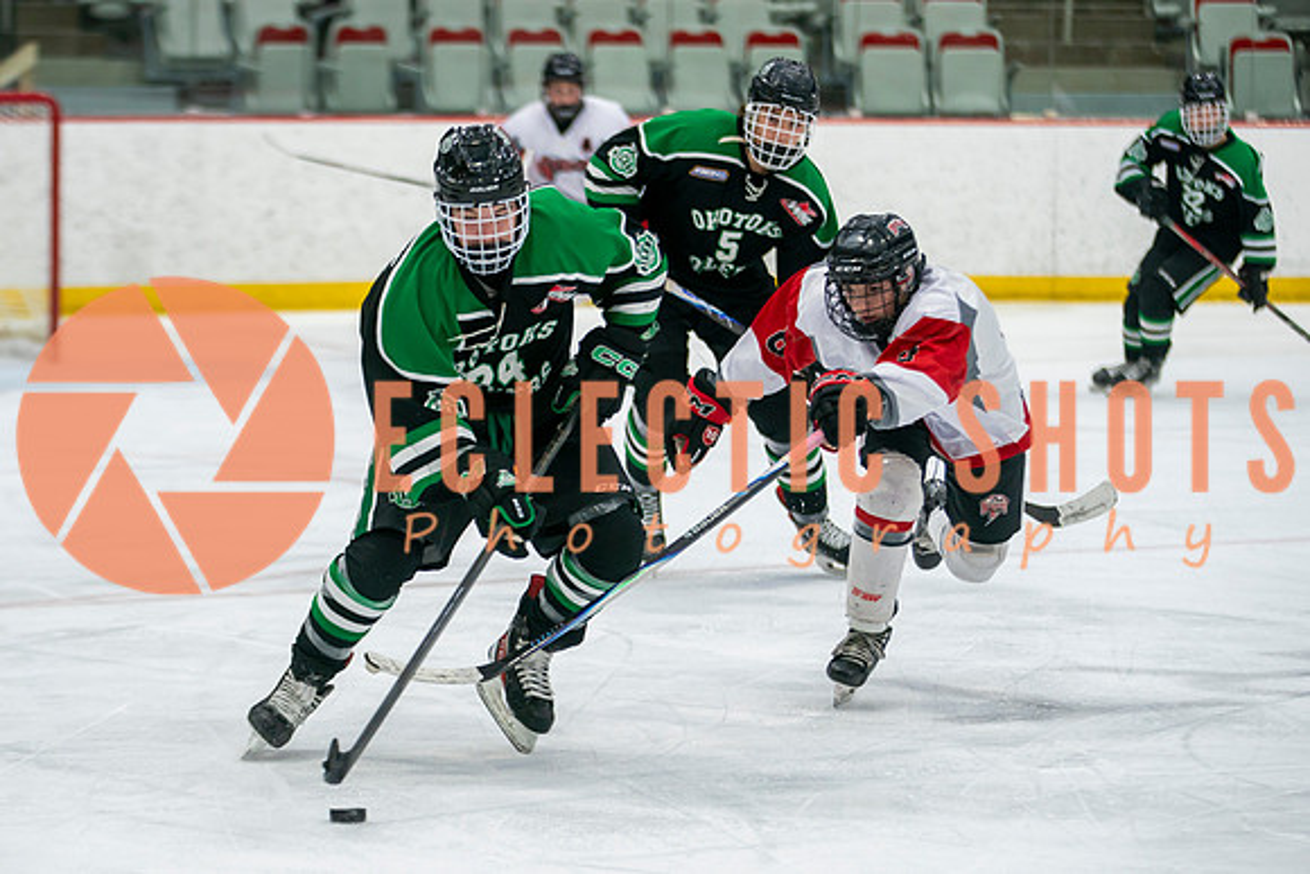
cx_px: 580
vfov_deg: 7.9
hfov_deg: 11.8
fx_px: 6321
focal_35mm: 174
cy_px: 500
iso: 640
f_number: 2.8
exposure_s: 1/640
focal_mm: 123
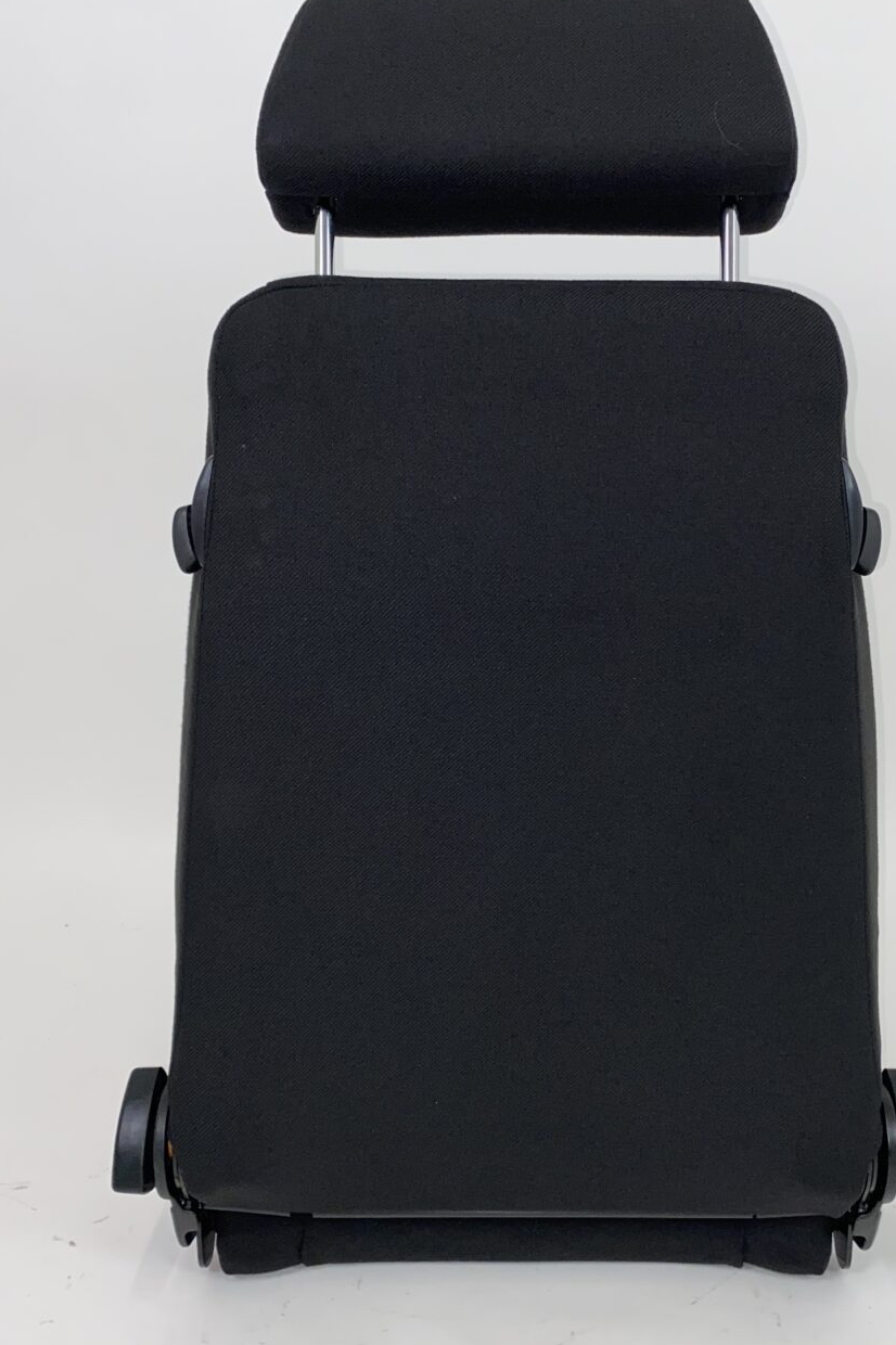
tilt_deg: -12.4
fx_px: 1195
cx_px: 525
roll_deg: -0.6
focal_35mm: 32
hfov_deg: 41.0
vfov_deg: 58.7
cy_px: 677
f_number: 1.8
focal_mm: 4.25
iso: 40
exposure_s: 1/100
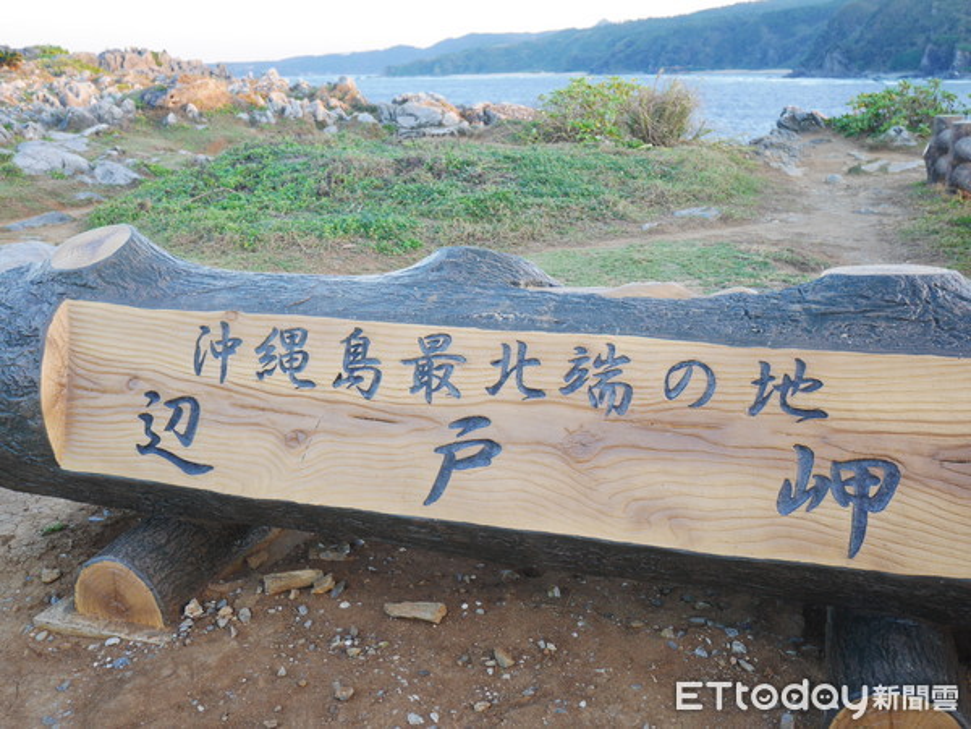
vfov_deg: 41.8
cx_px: 486
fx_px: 954
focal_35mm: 34
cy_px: 364
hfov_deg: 54.0
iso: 200
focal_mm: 17
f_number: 4.1
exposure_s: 1/60
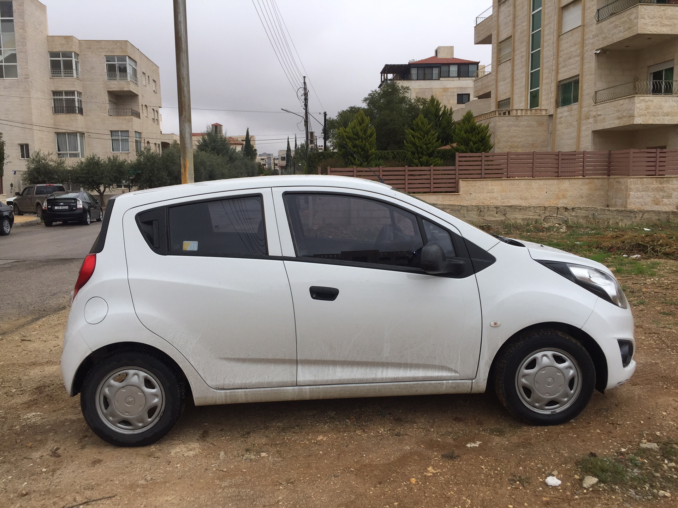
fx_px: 568
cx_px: 339
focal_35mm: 29
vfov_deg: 48.2
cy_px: 254
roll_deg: +0.6
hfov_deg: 61.7
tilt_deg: -8.1
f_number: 2.2
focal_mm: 4.15
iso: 32
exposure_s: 1/791
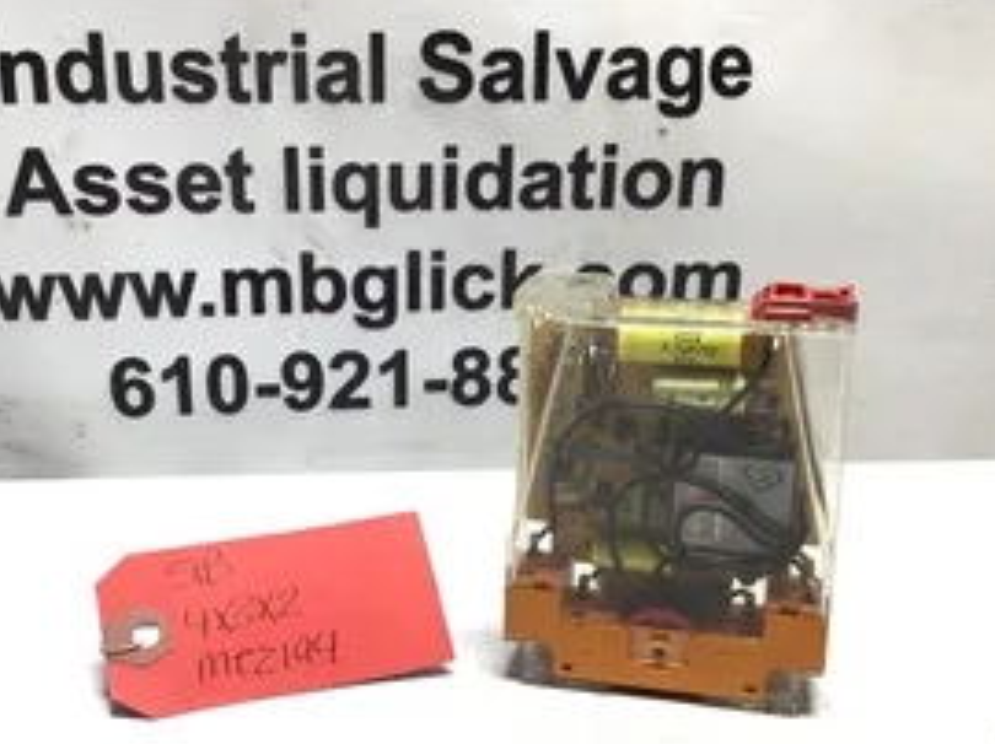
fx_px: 1321
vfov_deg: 31.4
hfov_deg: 41.2
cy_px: 446
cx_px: 424
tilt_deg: -18.4
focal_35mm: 46
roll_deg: -0.5
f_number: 2.4
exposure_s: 1/120
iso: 40
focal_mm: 3.3
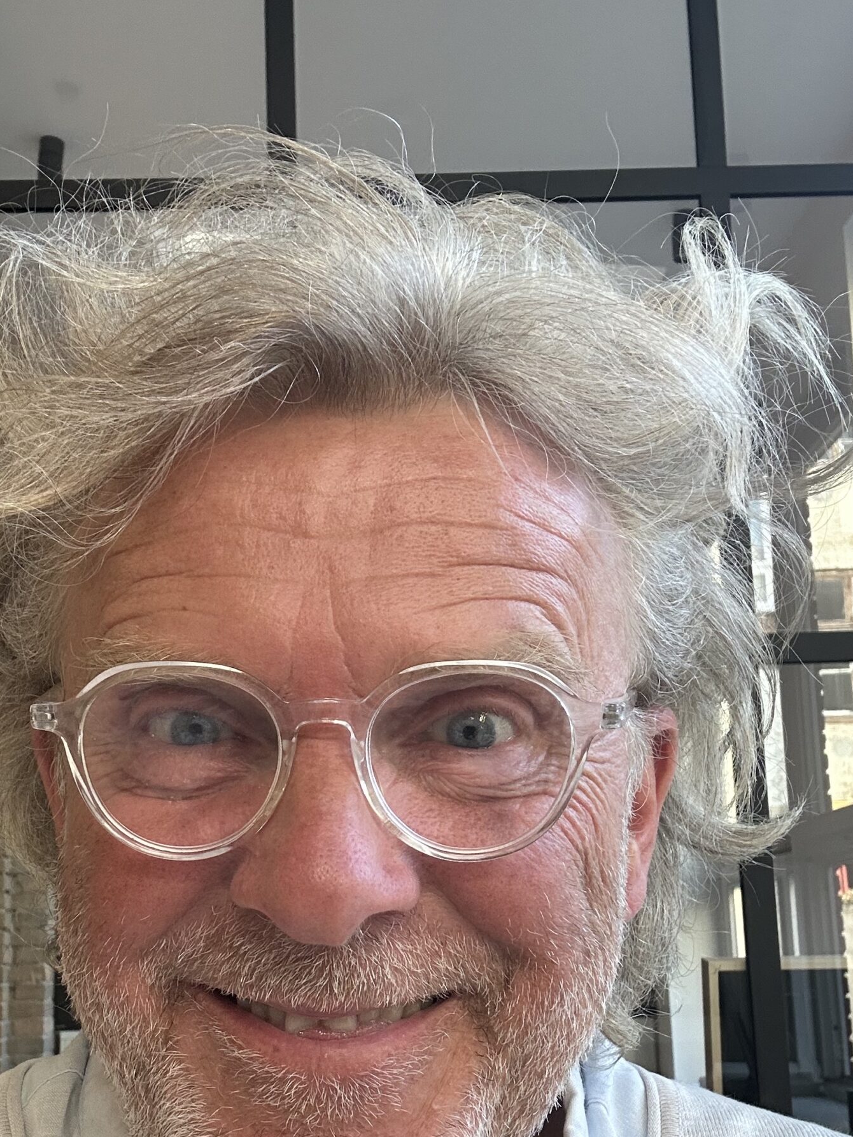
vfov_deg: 43.3
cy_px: 751
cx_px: 335
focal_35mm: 43
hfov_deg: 33.5
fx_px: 1412
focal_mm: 2.69
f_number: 1.9
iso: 80
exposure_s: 1/96
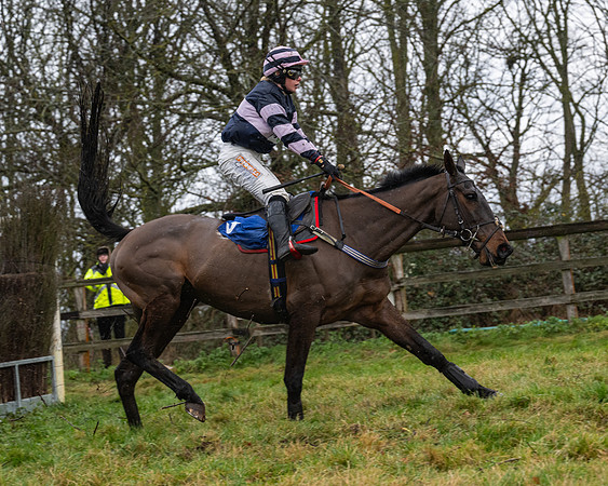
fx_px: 1665
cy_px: 222
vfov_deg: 16.6
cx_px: 277
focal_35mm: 93
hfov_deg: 20.7
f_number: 4
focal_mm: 70
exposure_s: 1/1250
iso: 800
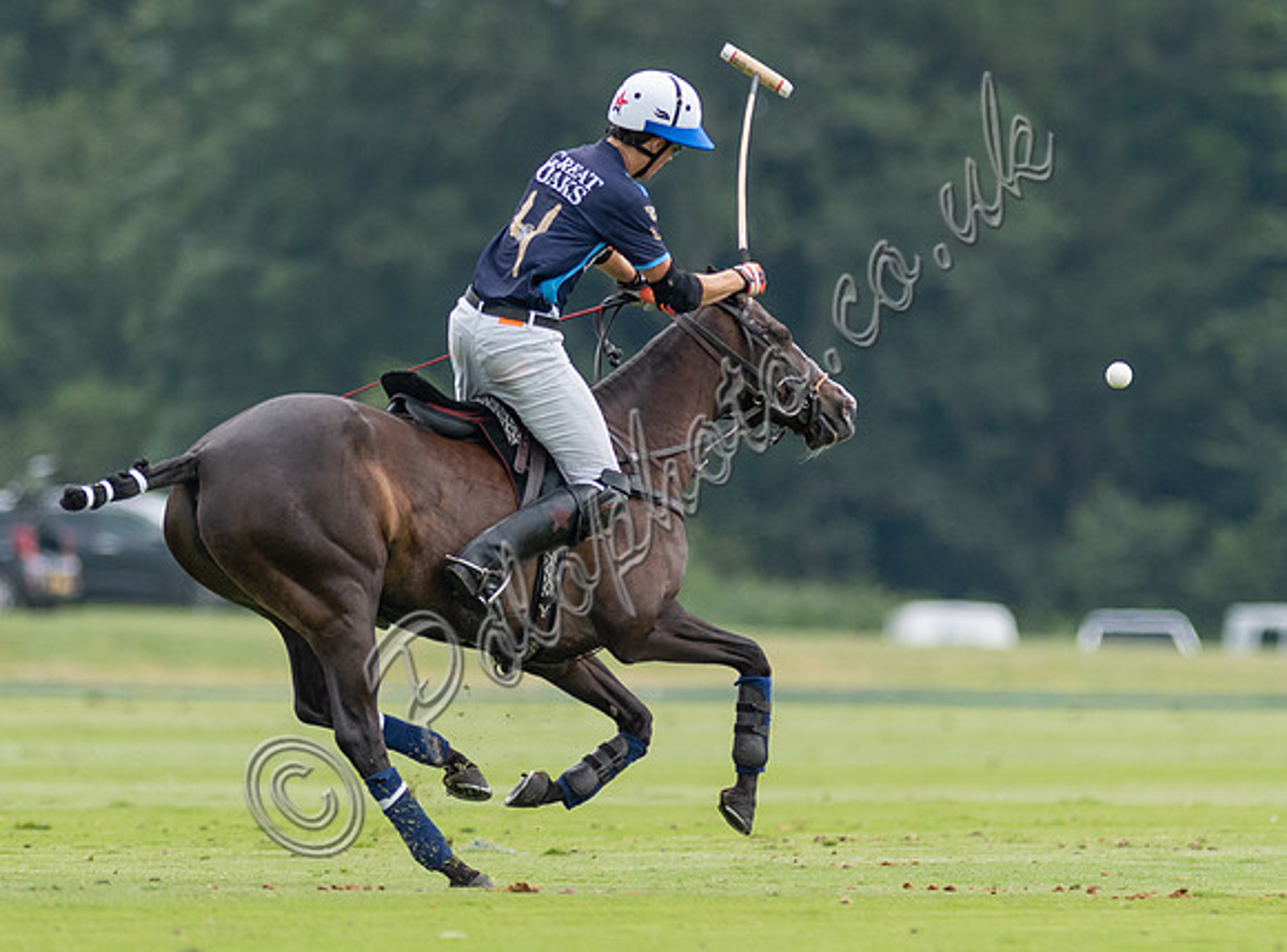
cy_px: 469
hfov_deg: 2.9
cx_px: 904
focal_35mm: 677
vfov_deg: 2.2
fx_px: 25048
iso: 400
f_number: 2.8
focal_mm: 300
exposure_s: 1/2500
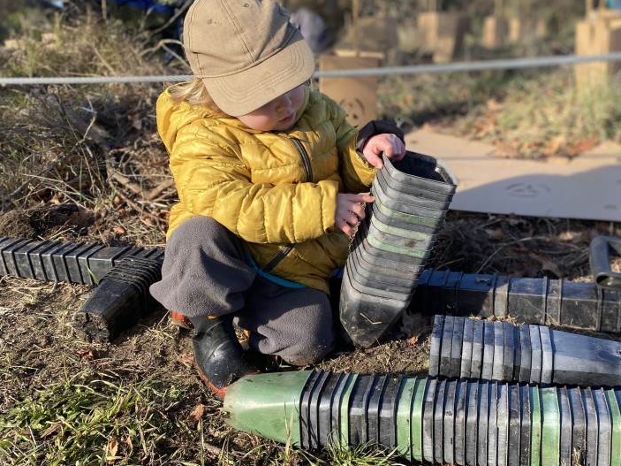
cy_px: 230
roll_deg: +2.5
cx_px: 358
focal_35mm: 37
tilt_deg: -15.5
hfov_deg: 50.0
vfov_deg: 38.7
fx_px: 664
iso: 32
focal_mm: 4.25
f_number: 1.8
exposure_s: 1/742
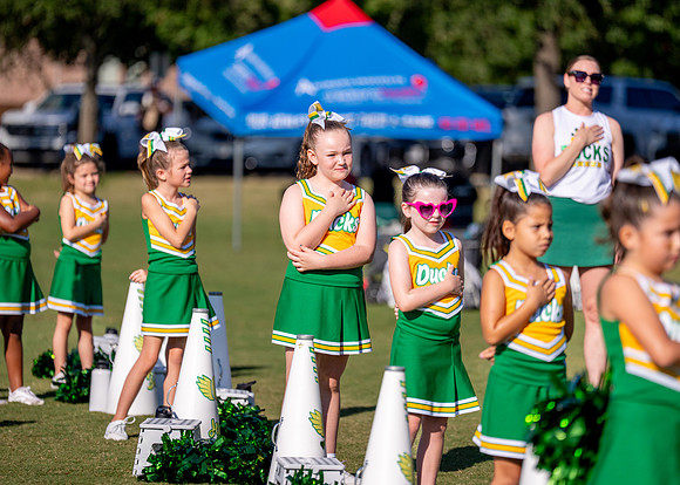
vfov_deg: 7.1
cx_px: 340
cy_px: 238
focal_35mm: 203
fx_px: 3920
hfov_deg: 9.9
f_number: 2.8
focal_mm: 185
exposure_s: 1/12800
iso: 320
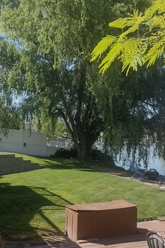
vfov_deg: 42.2
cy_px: 166
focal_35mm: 46
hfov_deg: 29.2
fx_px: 317
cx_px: 91
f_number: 1.7
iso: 100
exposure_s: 1/1576
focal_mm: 4.71
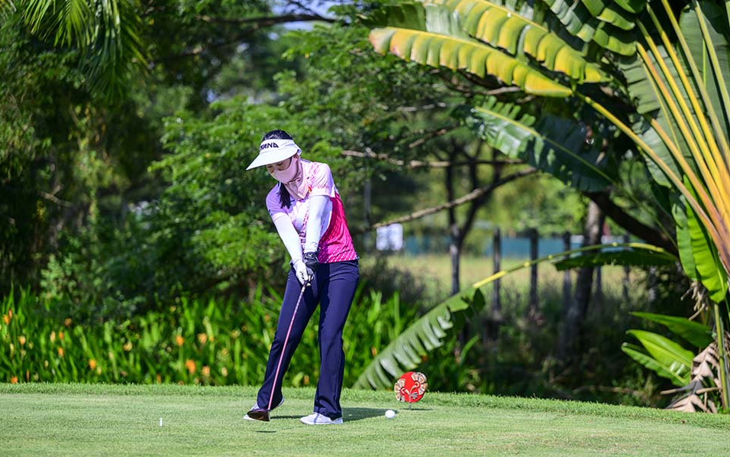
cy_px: 239
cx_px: 364
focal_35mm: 133
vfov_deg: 9.9
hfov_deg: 15.7
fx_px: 2647
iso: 280
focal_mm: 130
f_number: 2.8
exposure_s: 1/5000
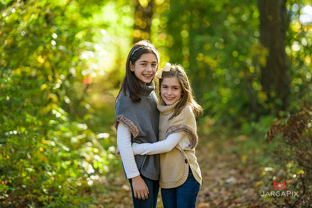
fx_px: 1430
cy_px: 104
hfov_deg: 12.4
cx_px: 156
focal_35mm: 165
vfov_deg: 8.3
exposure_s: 1/200
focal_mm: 165
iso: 200
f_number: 3.2
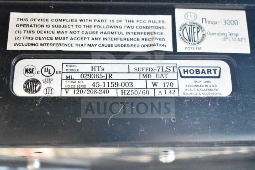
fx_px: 361
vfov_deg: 26.5
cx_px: 128
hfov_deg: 38.9
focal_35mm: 51
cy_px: 85
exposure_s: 1/50
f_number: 4.5
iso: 18000
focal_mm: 34
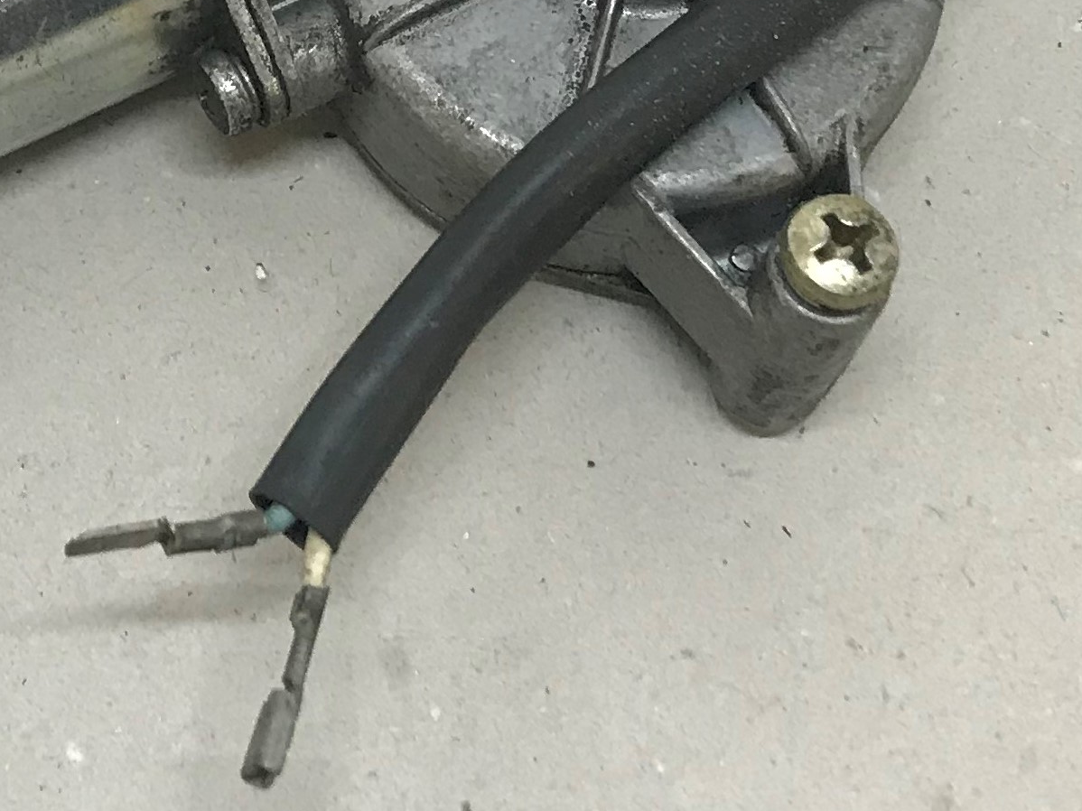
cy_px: 7
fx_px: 2063
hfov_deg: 28.6
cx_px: 169
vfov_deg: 21.5
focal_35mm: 66
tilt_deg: -61.5
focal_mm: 3.99
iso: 25
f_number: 1.8
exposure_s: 1/33
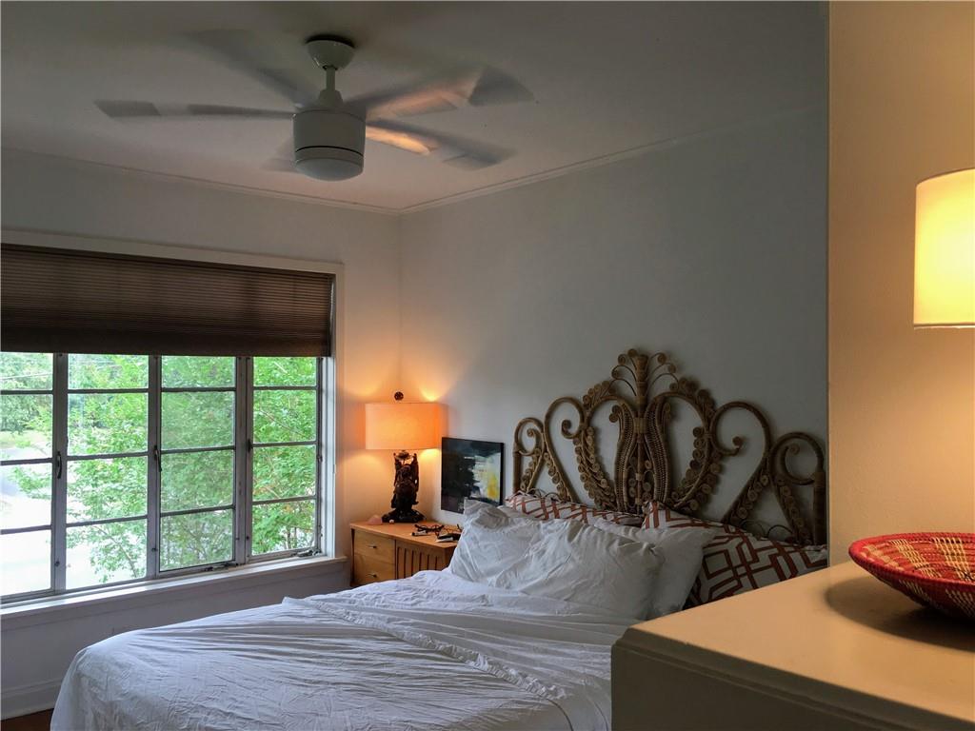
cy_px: 366
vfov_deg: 48.2
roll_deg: +0.0
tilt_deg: -0.8
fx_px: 817
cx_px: 488
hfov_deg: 61.7
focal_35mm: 29
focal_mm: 4.15
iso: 32
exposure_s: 1/60
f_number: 2.2
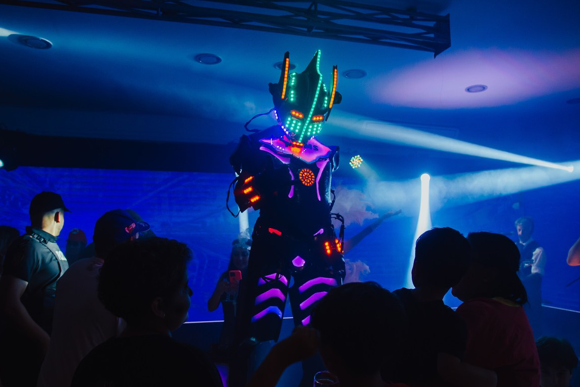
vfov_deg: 46.4
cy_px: 196
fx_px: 451
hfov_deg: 65.5
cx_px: 290
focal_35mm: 28
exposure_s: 1/400
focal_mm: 18
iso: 640
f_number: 2.8
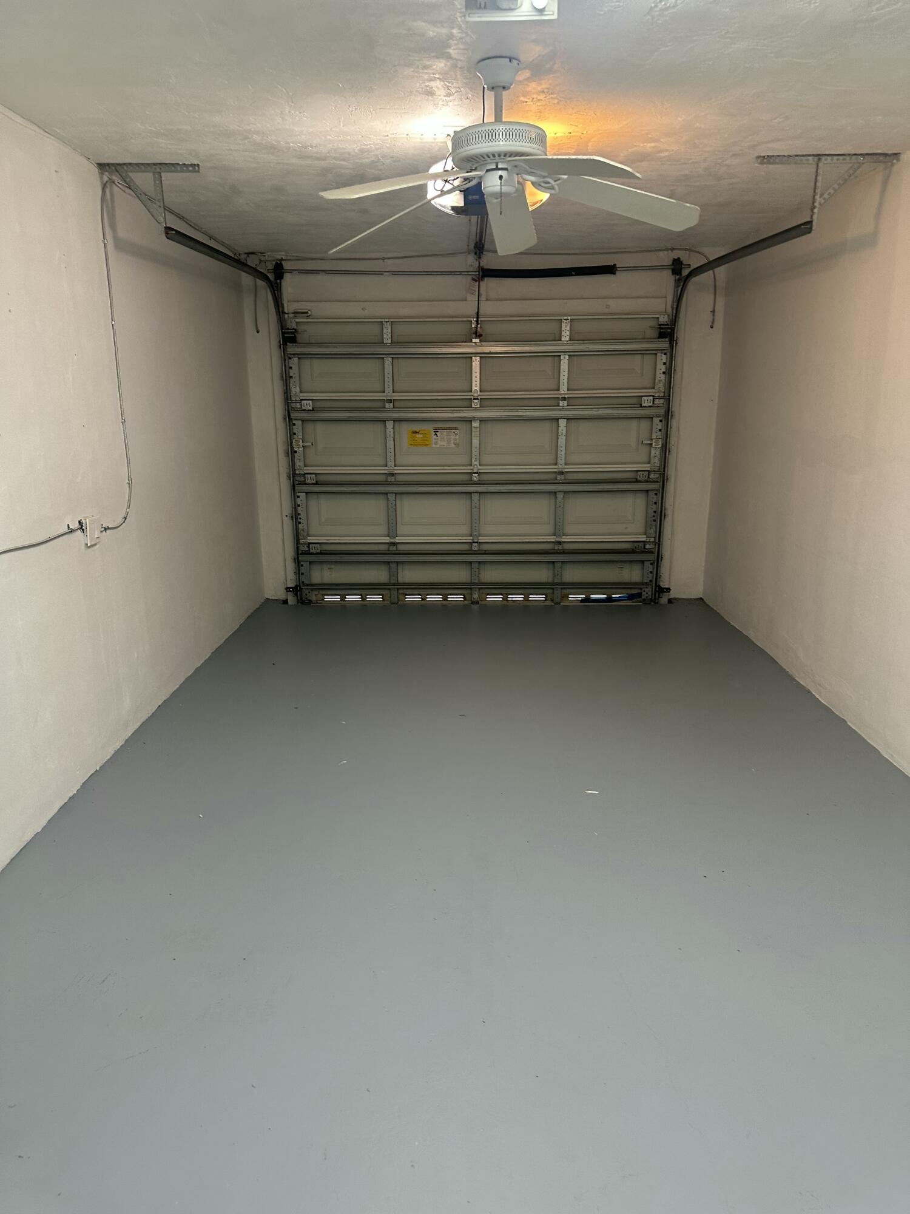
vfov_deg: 71.6
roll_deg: +0.2
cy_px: 607
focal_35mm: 24
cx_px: 455
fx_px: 841
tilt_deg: -13.7
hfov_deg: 56.8
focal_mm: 6.86
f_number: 1.78
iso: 200
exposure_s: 1/60
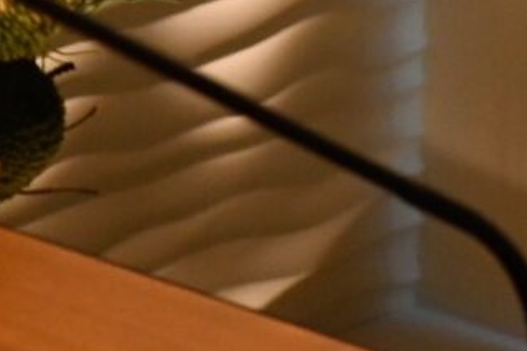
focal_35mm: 280
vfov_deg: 4.6
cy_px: -819
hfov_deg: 6.9
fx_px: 4097
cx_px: -787
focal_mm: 35
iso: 1600
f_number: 5.6
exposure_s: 1/125
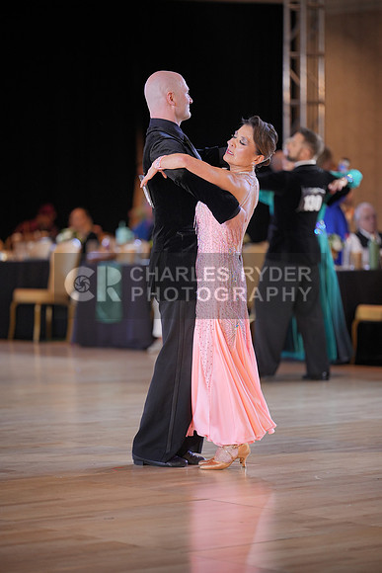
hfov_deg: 9.7
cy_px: 286
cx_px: 191
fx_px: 2259
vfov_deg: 14.4
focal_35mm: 142
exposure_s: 1/500
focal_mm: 142
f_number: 2
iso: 1000
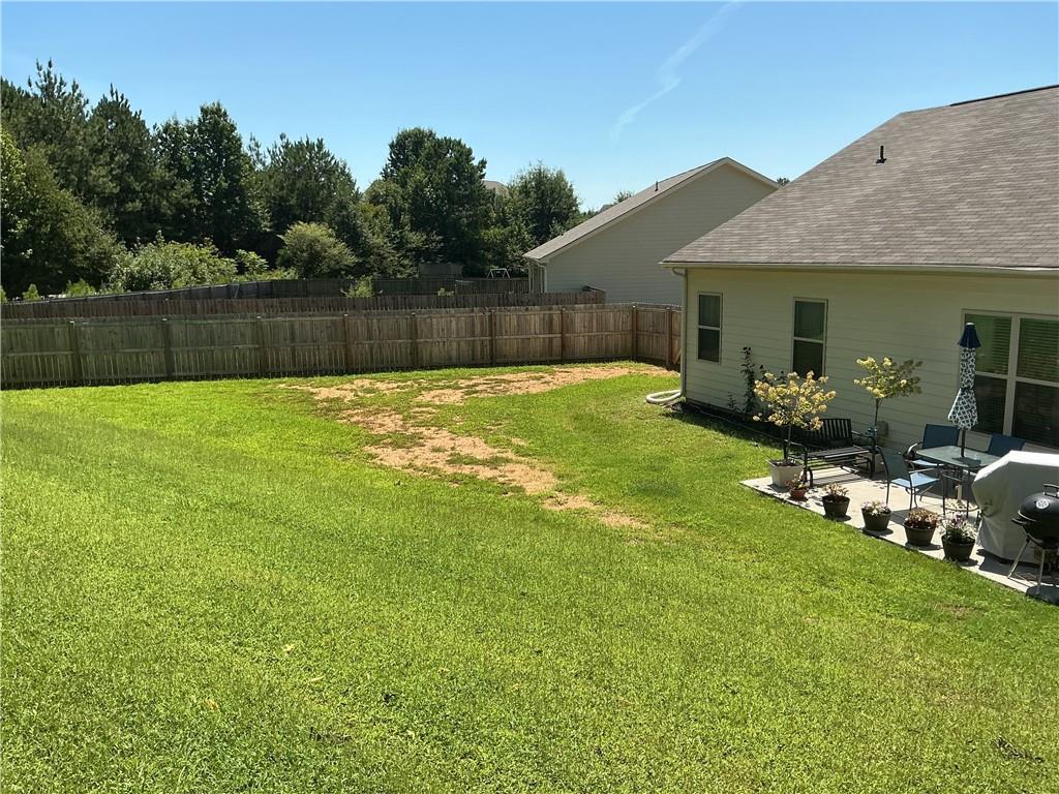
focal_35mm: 29
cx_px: 530
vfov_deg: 48.2
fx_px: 887
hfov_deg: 61.7
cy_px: 397
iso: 25
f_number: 1.8
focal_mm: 3
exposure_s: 1/1534
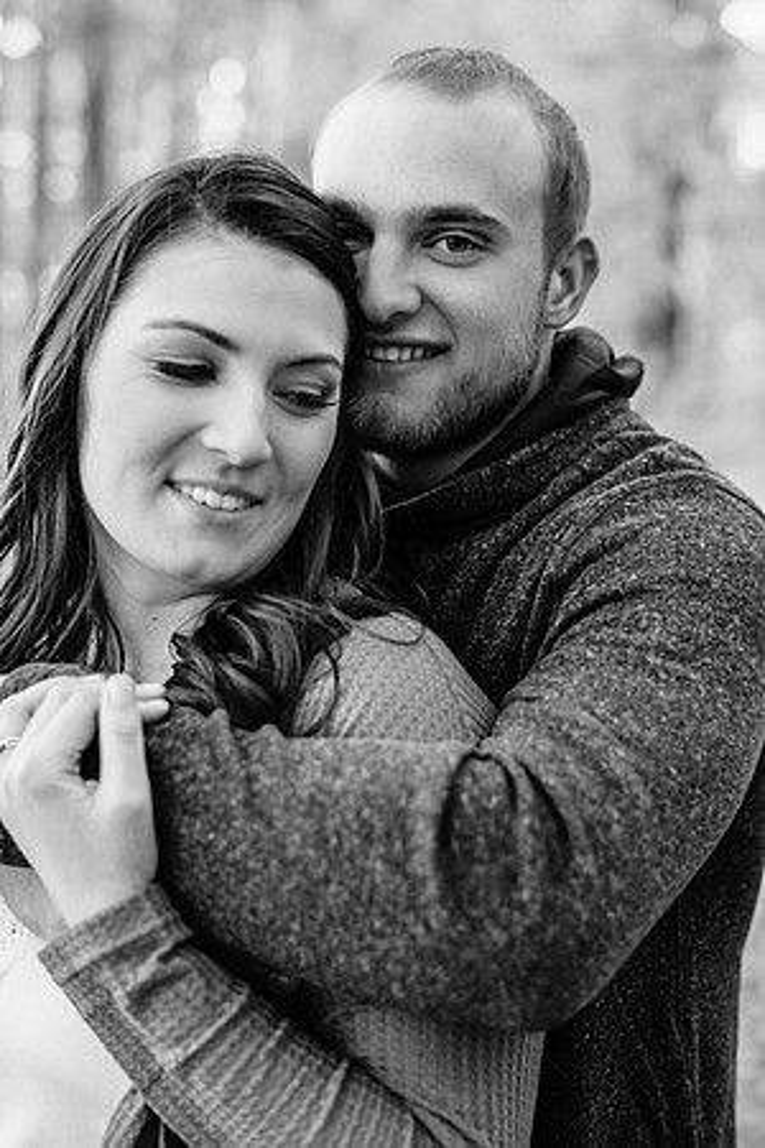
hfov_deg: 23.4
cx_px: 382
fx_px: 1849
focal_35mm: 58
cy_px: 574
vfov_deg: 34.5
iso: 500
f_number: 2.8
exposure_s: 1/200
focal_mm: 58
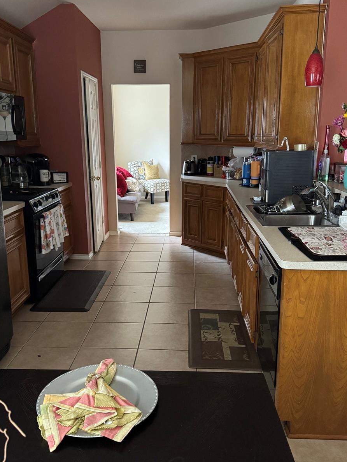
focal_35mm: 31
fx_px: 414
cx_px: 165
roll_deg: +0.4
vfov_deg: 58.3
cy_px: 239
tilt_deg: -14.6
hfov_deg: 45.4
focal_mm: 6.76
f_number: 1.78
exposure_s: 1/40
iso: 1000
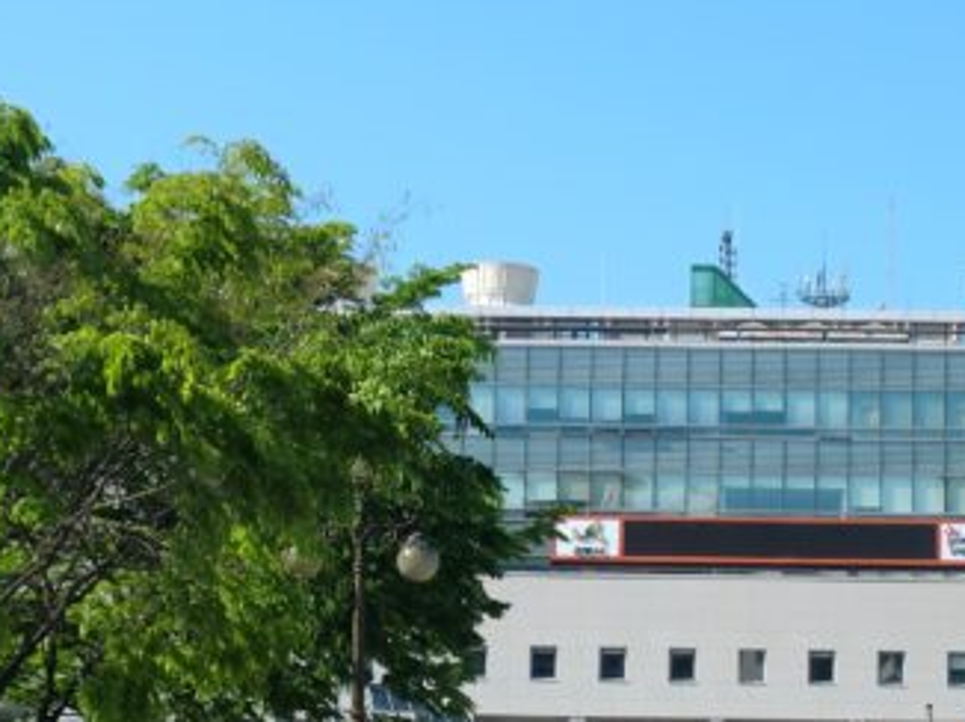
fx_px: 2758
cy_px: 583
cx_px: 672
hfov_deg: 19.8
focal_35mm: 99
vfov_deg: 14.8
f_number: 3.4
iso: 64
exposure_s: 1/640
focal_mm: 7.7
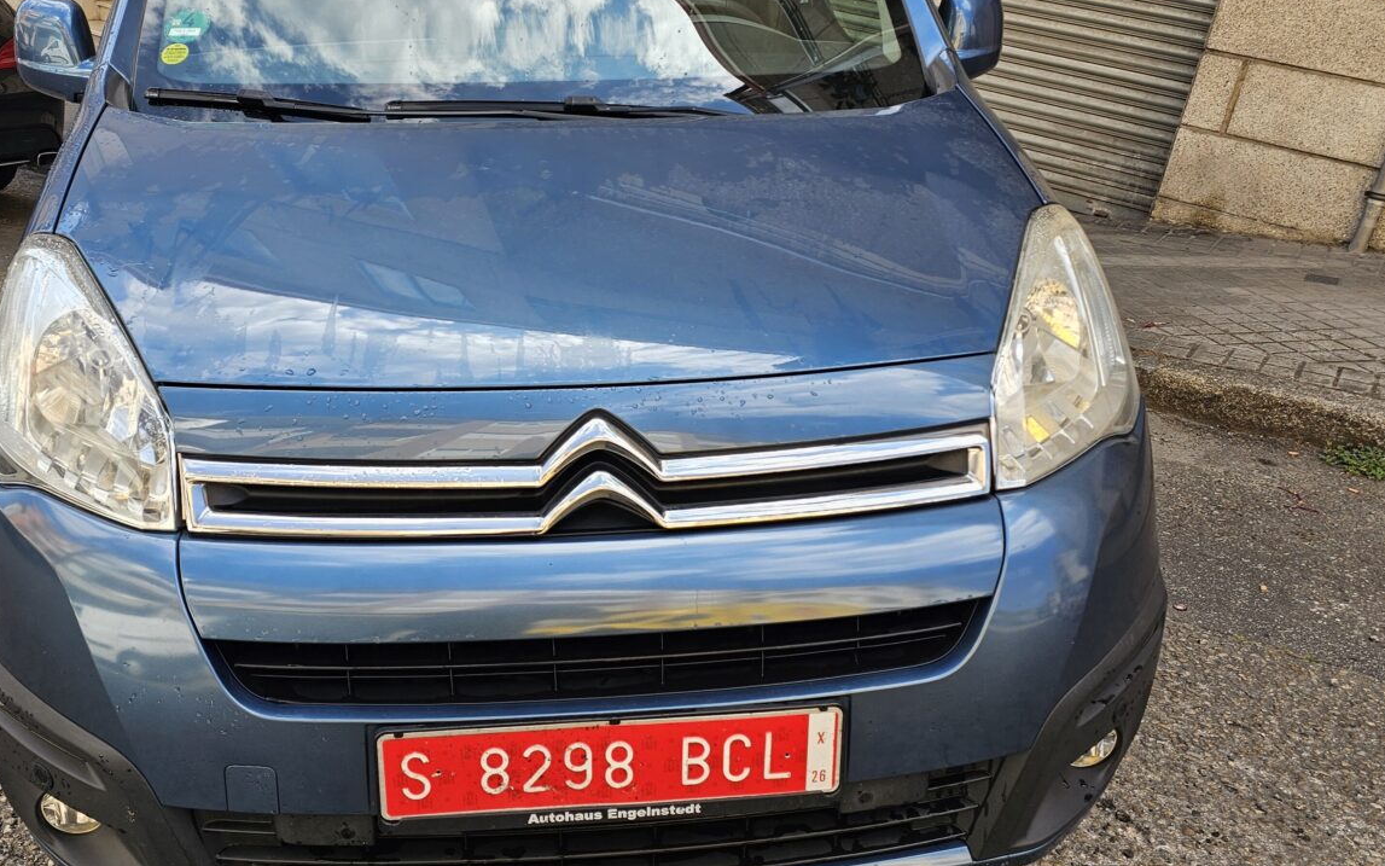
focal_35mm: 34
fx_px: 1283
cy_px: 365
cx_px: 553
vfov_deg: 37.2
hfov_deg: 56.3
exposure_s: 1/180
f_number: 1.7
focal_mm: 6.3
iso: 12
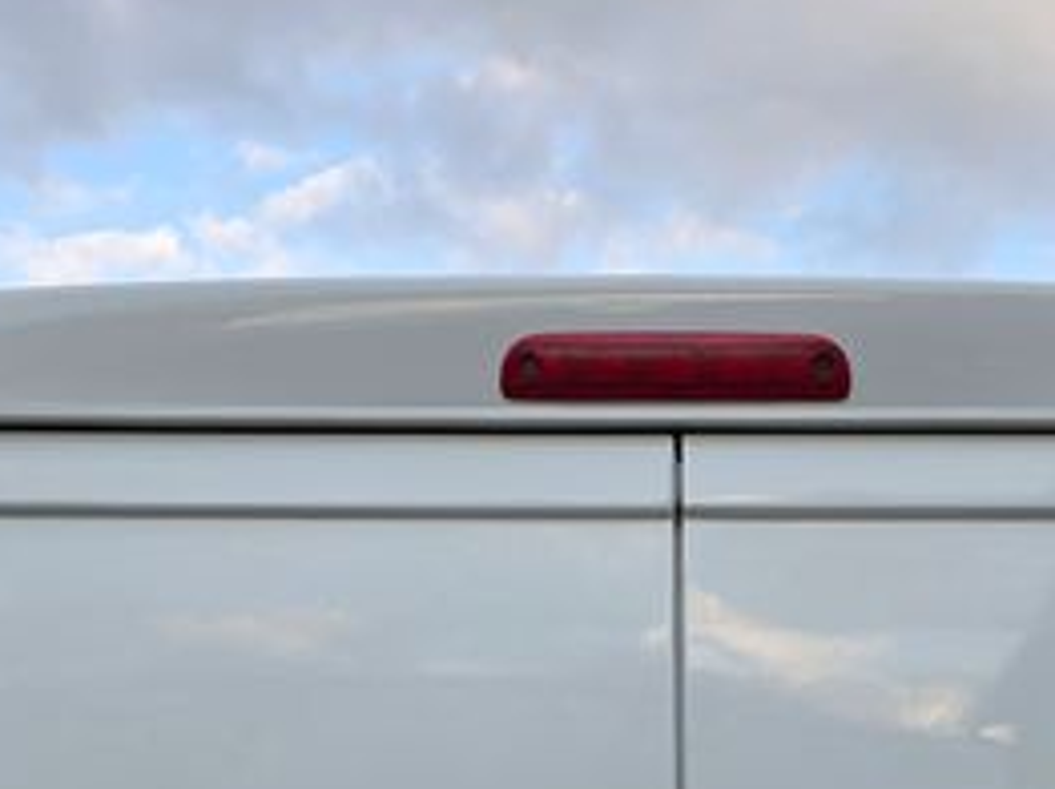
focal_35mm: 90
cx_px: 672
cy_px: 1493
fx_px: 2740
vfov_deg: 14.2
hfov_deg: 21.7
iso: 12
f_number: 1.7
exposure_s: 1/193
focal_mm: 6.3
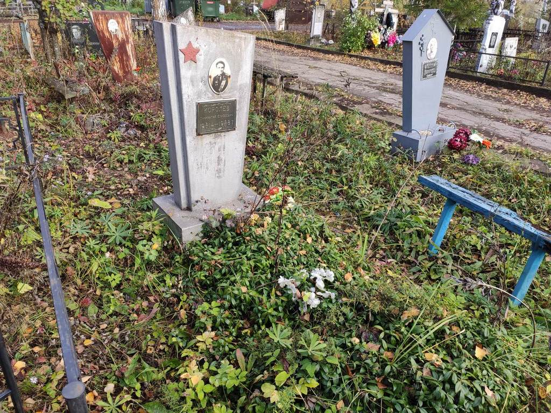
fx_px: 414
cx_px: 276
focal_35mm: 26
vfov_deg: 53.1
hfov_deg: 67.3
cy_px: 206
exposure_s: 1/198
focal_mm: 4.77
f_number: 1.75
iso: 112
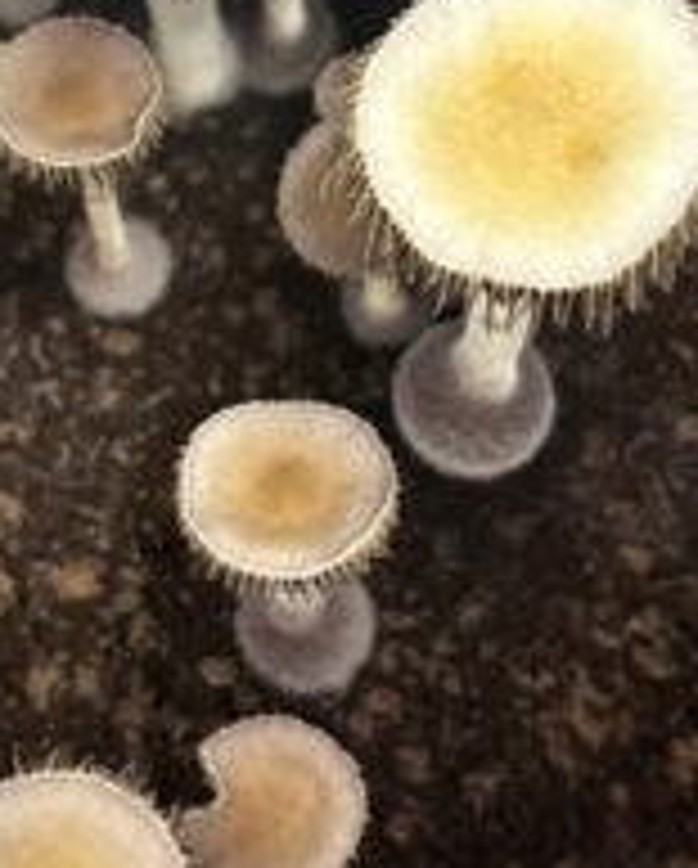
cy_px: 232
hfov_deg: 21.8
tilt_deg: -64.5
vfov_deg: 26.8
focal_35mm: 70
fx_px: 1803
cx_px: 239
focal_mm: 5.96
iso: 250
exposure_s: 1/60
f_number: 1.6
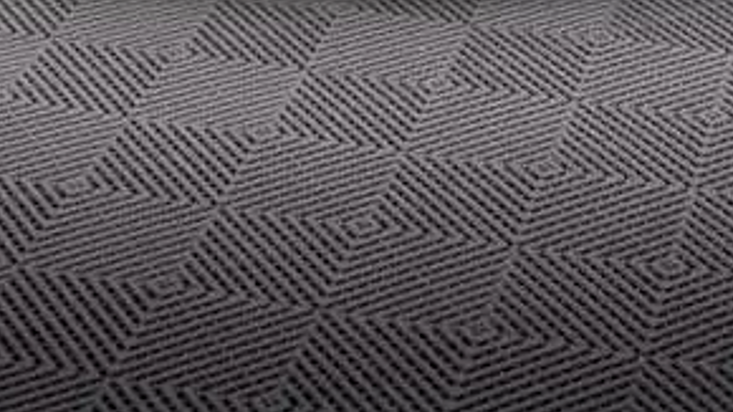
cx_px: 391
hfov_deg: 16.6
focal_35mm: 129
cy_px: -428
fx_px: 2507
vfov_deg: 8.8
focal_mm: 35
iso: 800
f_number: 2.2
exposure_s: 1/160
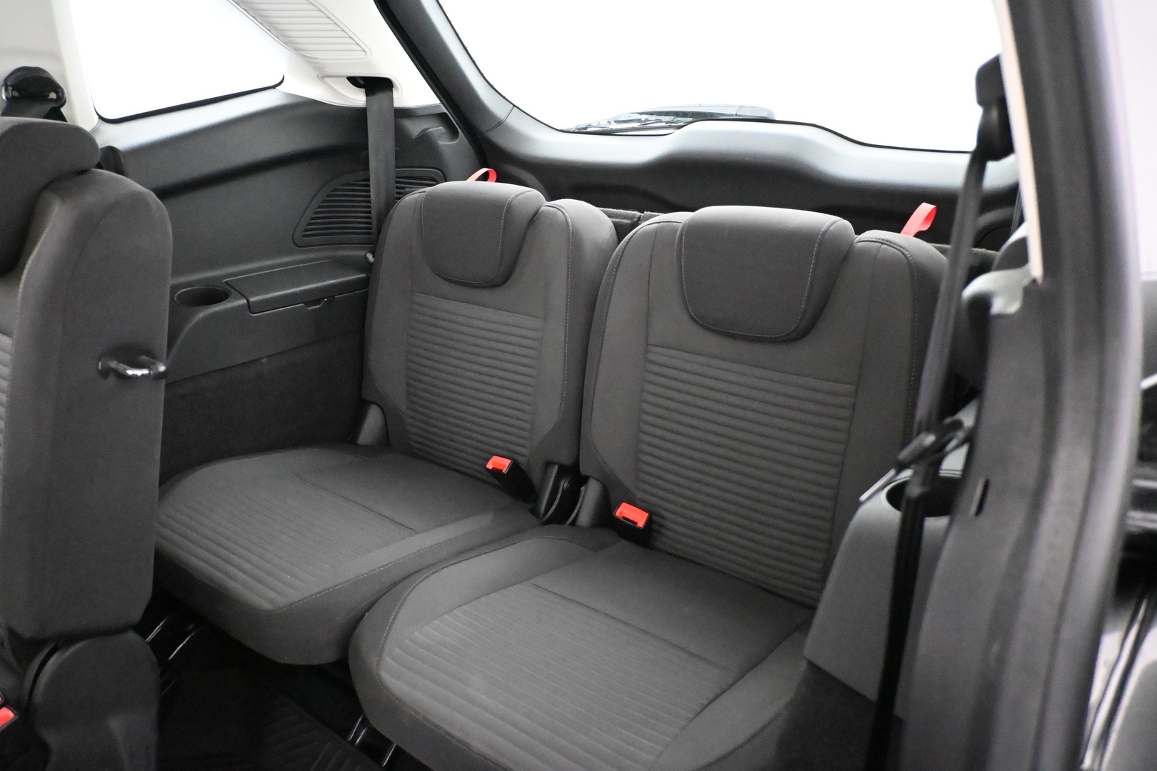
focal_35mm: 28
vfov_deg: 45.7
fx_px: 916
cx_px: 578
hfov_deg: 64.6
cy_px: 386
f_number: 3.8
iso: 12800
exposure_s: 1/50
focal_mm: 19
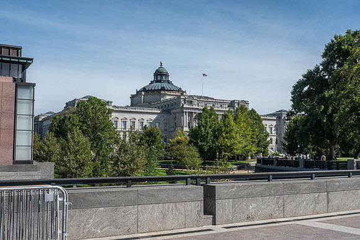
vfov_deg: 35.1
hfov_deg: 50.7
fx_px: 380
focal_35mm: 38
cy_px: 120
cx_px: 180
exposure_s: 1/250
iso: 280
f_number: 13
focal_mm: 38
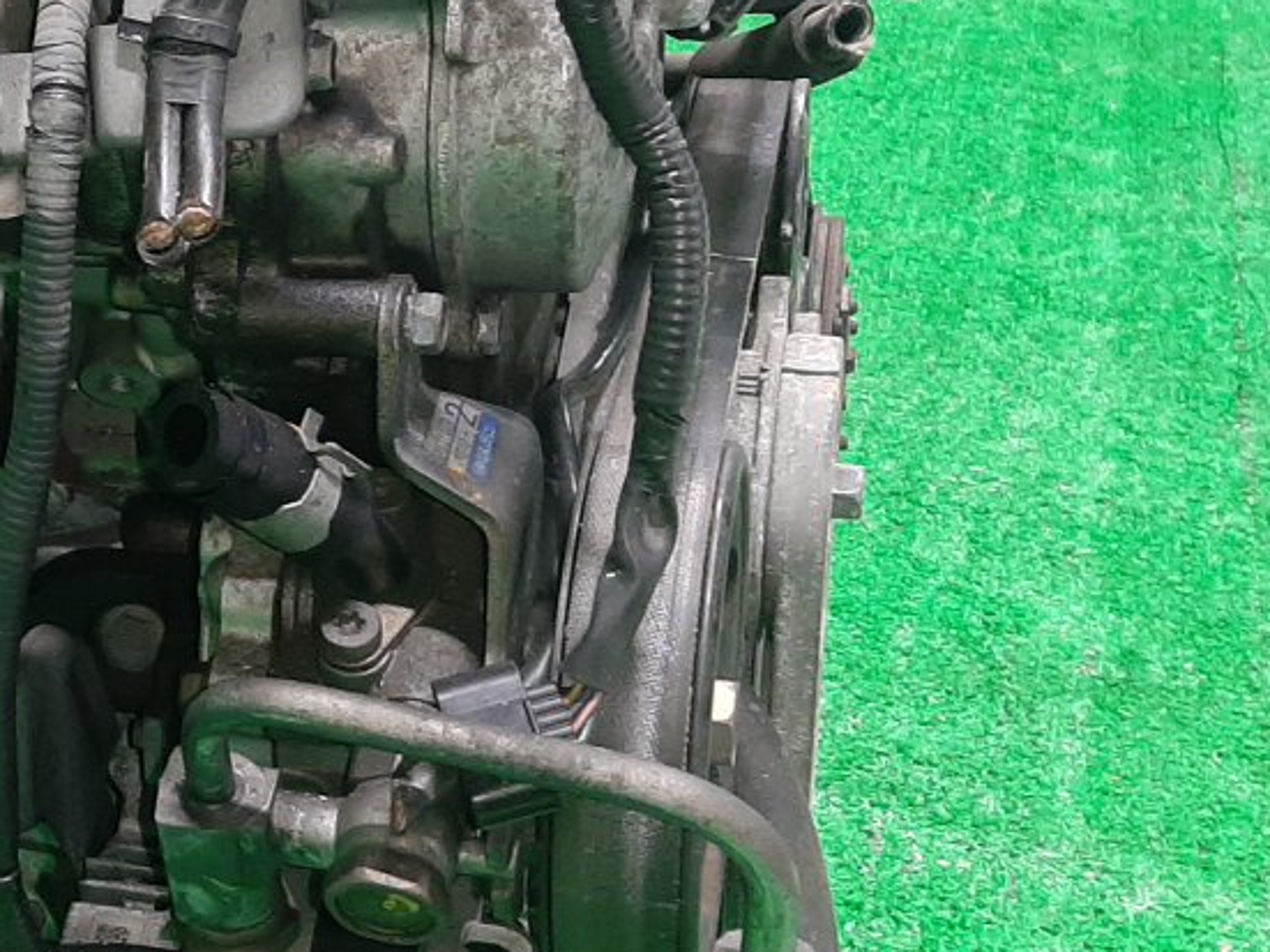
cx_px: -334
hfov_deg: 25.1
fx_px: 2494
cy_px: 385
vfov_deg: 21.6
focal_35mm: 68
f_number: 1.7
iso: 181
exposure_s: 1/33
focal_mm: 3.93
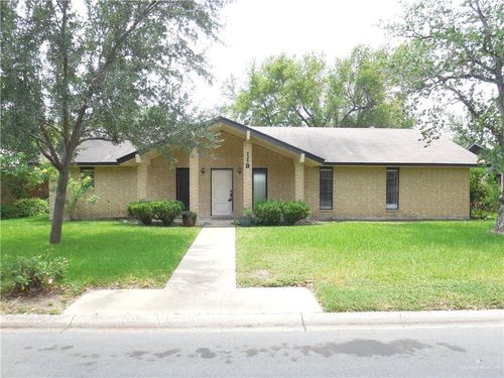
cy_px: 189
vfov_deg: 53.1
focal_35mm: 26
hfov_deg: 67.3
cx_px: 252
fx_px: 379
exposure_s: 1/500
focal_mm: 4.6
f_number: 3.5
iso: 125
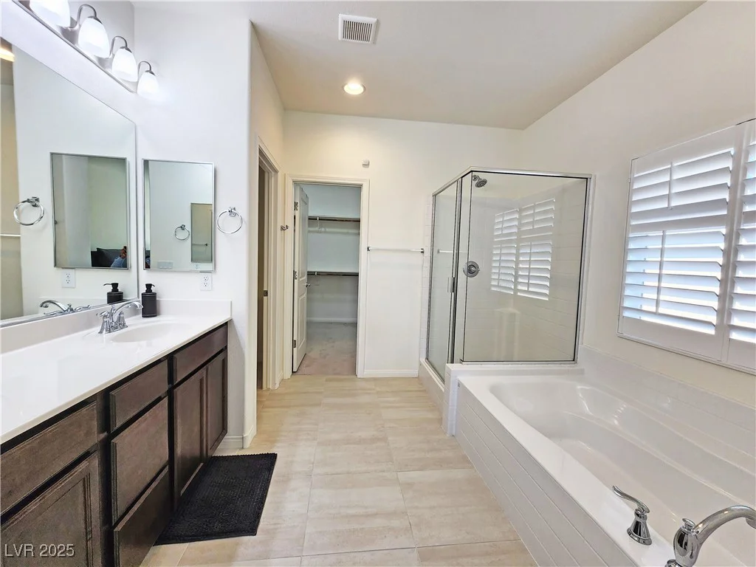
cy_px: 284
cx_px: 378
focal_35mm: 13
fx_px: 284
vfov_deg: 89.9
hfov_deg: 106.2
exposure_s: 1/120
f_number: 2.2
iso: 80
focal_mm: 2.2
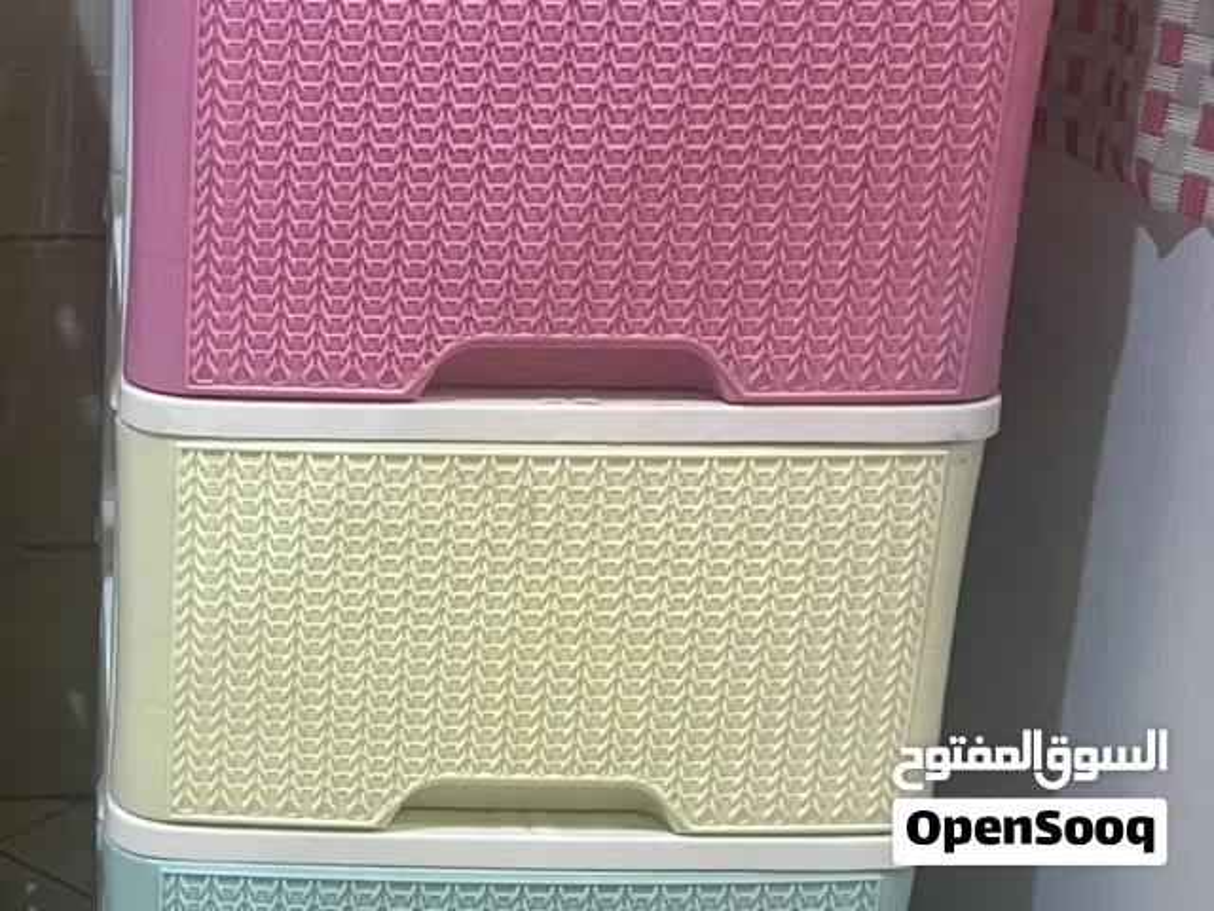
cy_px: 456
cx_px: 607
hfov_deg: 67.3
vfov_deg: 53.1
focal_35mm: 26
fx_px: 912
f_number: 1.5
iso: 250
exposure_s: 1/60
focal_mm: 5.7
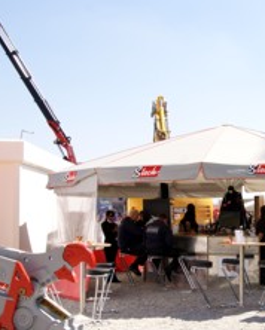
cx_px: 272
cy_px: 198
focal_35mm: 61
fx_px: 597
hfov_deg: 23.8
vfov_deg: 30.9
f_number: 13
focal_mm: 24
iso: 200
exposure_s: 1/100
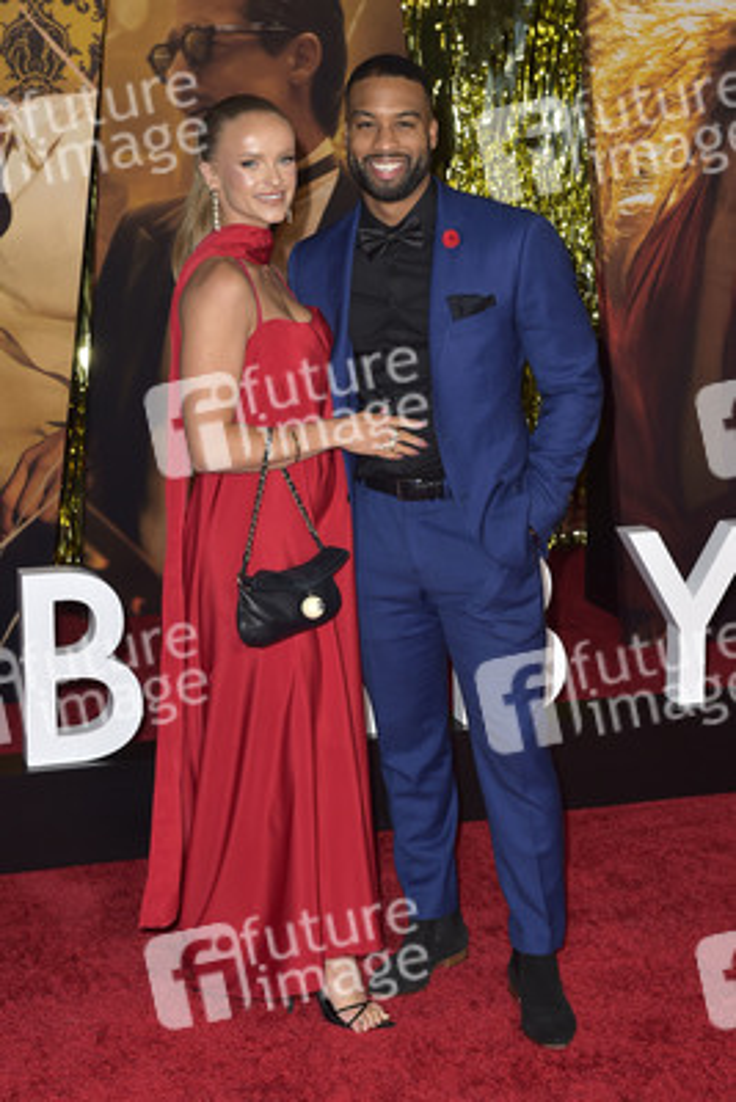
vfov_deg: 35.6
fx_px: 1716
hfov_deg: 24.2
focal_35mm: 56
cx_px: 368
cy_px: 551
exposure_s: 1/250
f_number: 6.3
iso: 800
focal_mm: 56
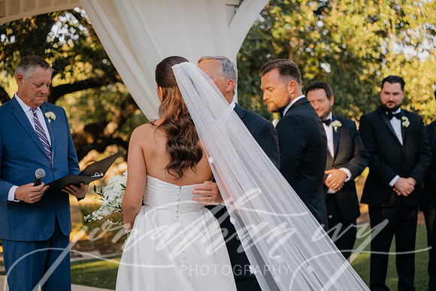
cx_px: 218
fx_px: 848
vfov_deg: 19.5
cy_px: 146
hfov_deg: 28.8
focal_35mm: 70
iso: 200
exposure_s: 1/1000
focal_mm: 70
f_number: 2.8
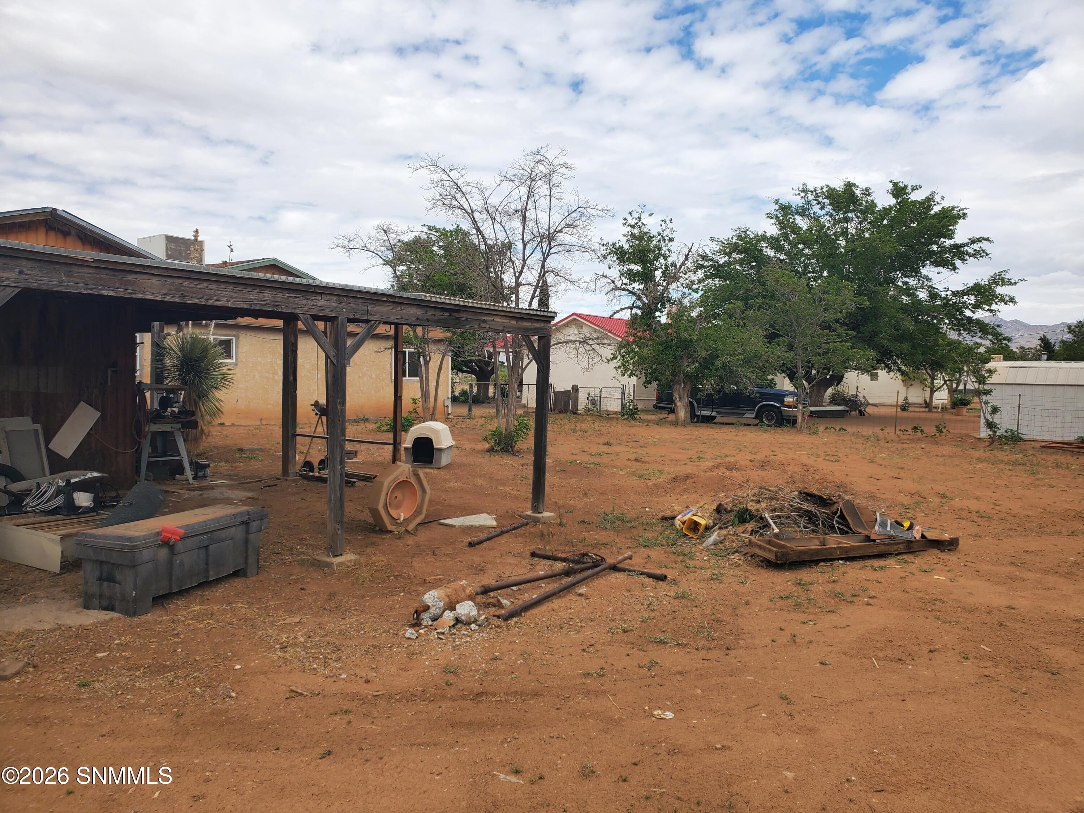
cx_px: 542
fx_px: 814
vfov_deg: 53.1
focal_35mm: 26
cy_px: 406
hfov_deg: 67.3
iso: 50
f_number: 2.4
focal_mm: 4.3
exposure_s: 1/1480
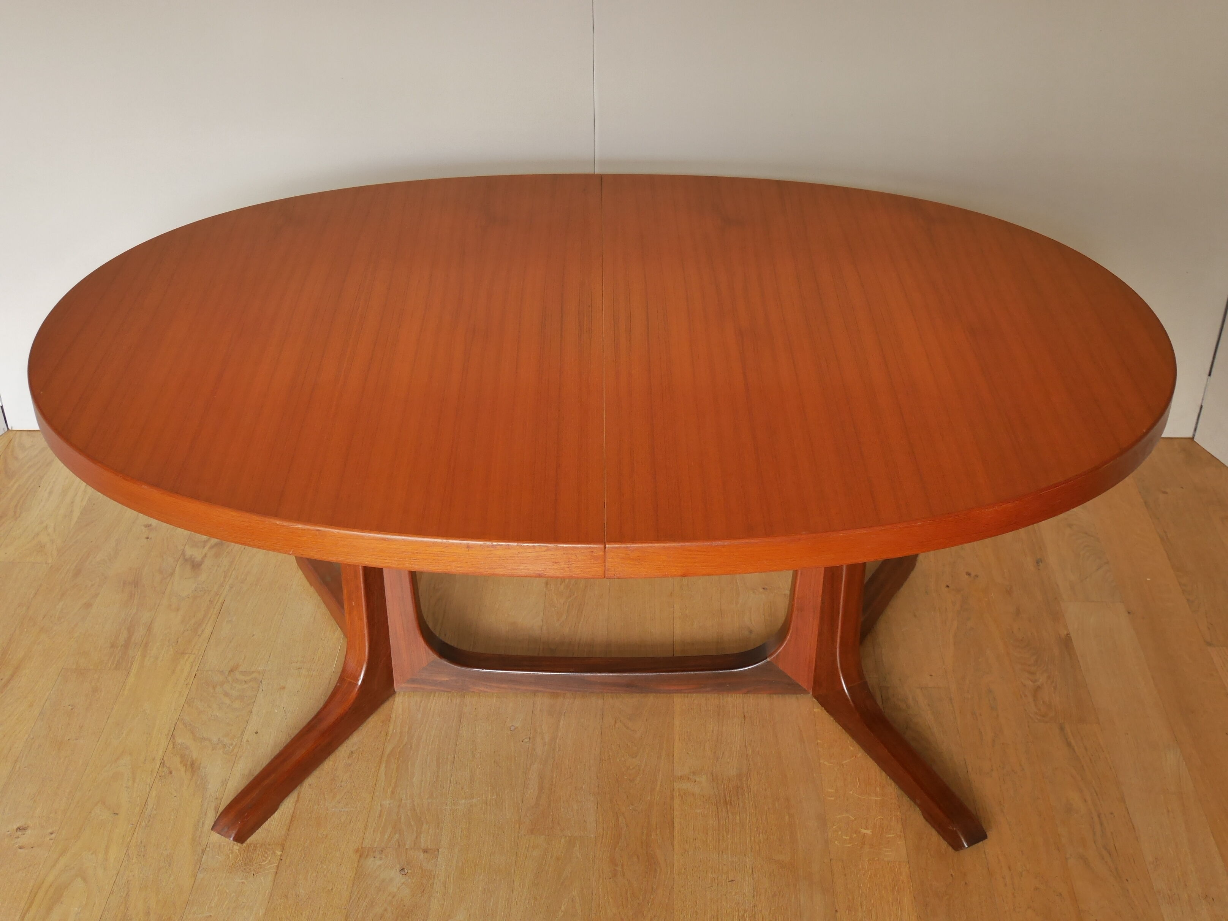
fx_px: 1561
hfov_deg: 42.9
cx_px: 614
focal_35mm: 44
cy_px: 460
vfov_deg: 32.9
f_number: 4.8
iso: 800
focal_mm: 22
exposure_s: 1/60
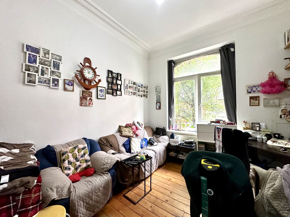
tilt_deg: +2.4
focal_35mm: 14
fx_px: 117
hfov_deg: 102.1
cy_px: 108
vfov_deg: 85.7
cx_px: 145
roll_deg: +1.1
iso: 320
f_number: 2.2
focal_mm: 2.22
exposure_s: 1/99
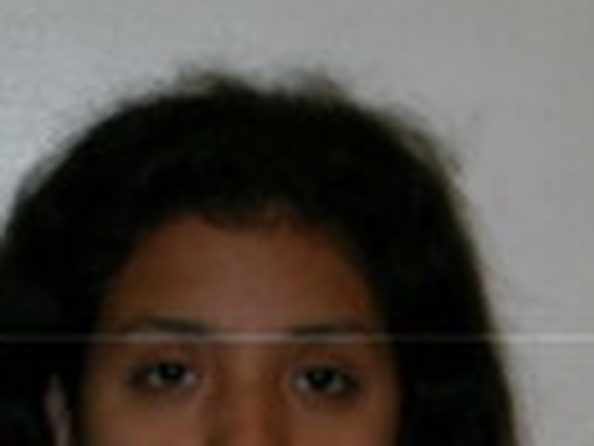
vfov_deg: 7.8
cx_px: 205
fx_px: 3226
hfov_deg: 10.5
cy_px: 561
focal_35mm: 188
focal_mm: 14.9
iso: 100
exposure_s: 1/60.3
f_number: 3.3
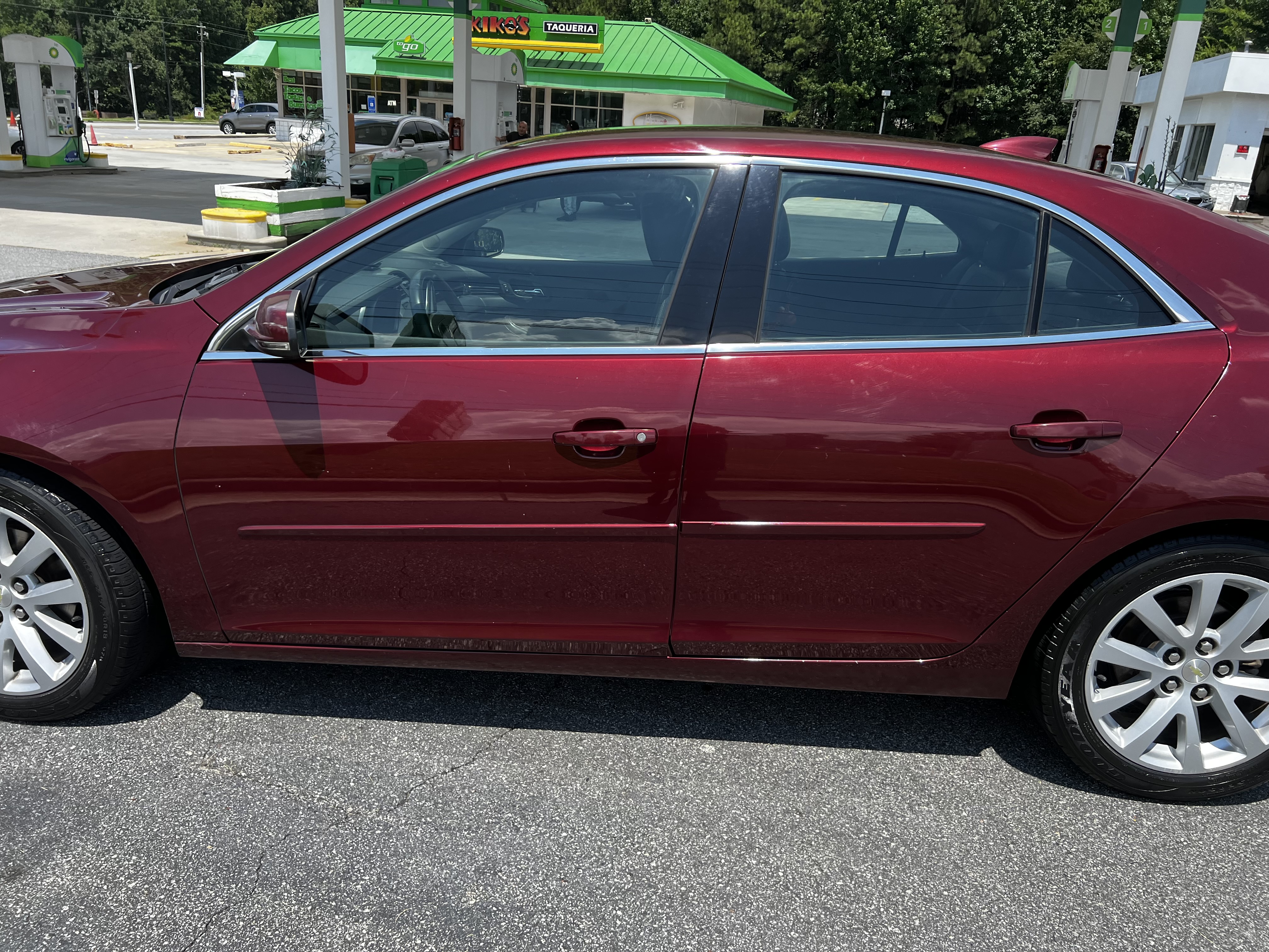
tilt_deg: -19.0
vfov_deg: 53.1
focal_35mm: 26
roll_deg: -4.9
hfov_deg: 67.3
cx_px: 634
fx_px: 953
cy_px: 476
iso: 50
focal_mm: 5.7
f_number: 1.5
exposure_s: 1/2123
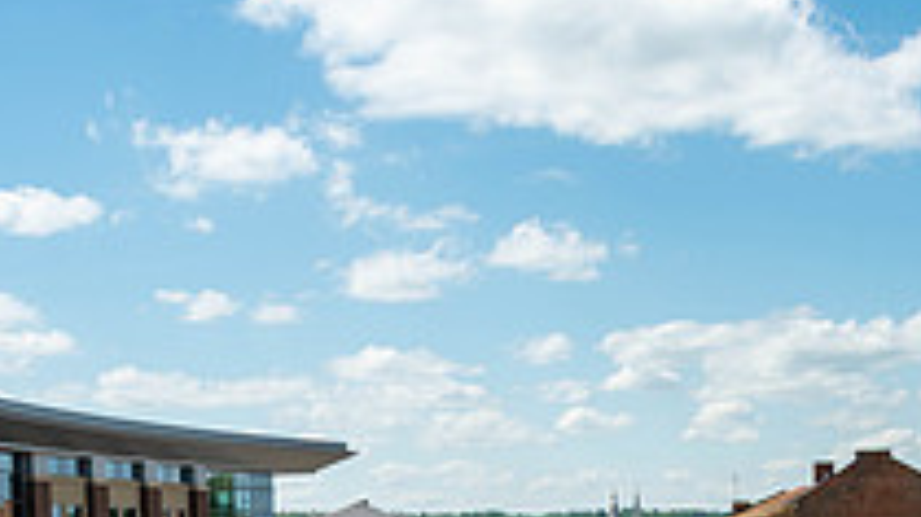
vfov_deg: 14.3
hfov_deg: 26.0
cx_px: 627
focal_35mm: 81
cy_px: 677
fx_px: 1978
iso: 100
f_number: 9
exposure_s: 1/250
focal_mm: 28
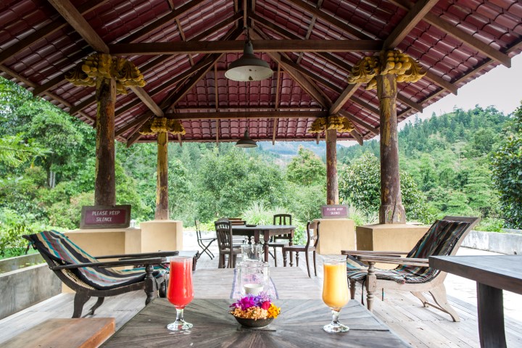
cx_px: 261
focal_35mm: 28
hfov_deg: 65.5
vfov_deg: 46.4
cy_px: 174
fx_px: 406
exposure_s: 1/60
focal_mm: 28
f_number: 7.1
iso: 320
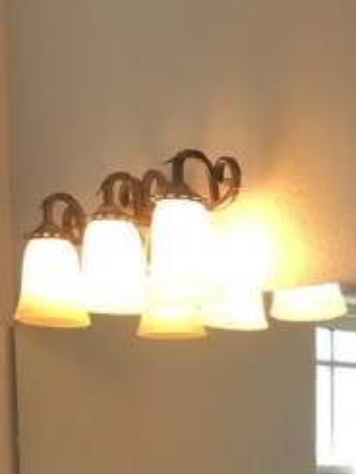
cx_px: 511
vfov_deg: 19.6
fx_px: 1247
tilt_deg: -7.1
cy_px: 642
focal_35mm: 91
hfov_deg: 15.2
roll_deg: -1.4
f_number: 2.2
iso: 64
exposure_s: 1/30
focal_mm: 4.15
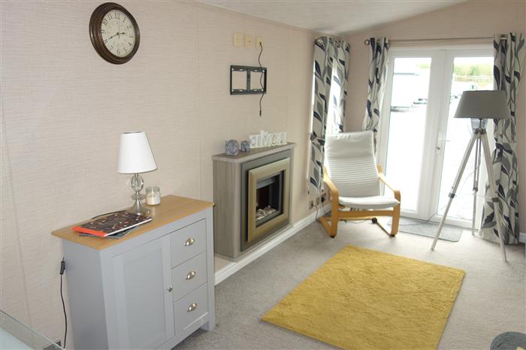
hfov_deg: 65.5
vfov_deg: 46.4
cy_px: 175
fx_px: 409
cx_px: 263
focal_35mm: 28
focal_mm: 10.4
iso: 125
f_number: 2.2
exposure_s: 1/100
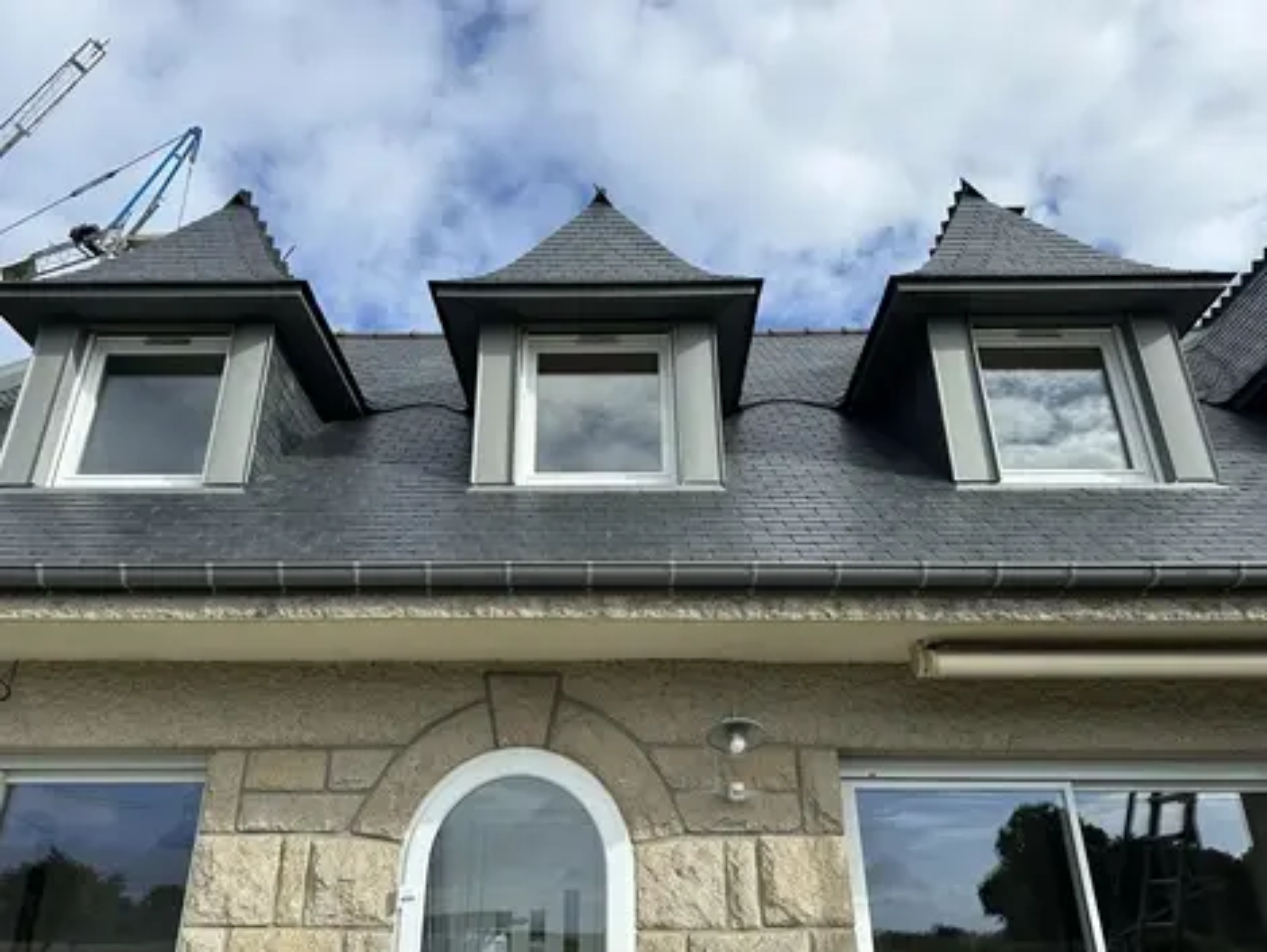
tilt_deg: +24.1
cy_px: 476
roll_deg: -0.5
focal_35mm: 24
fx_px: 879
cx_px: 634
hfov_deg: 71.6
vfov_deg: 56.9
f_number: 1.78
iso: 80
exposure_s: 1/3597
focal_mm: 6.86
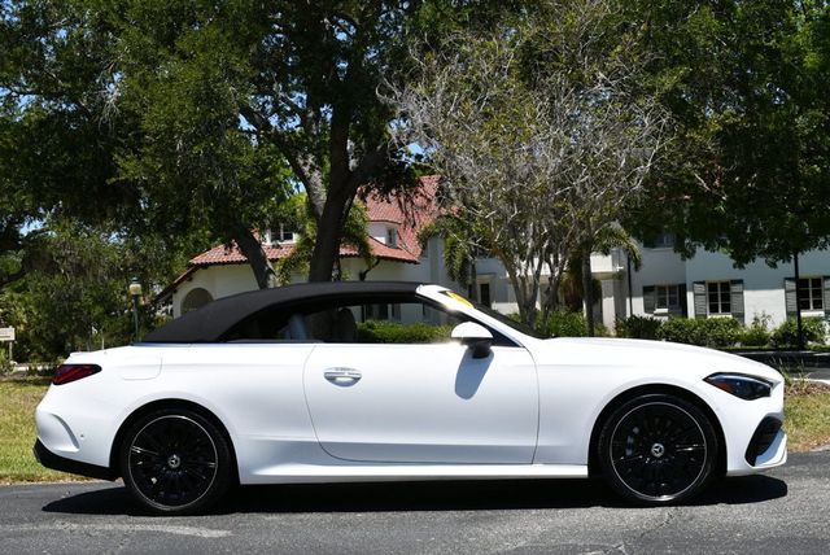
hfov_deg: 38.2
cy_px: 278
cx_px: 415
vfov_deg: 26.0
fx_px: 1200
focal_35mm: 52
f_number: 8
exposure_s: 1/250
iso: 100
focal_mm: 26
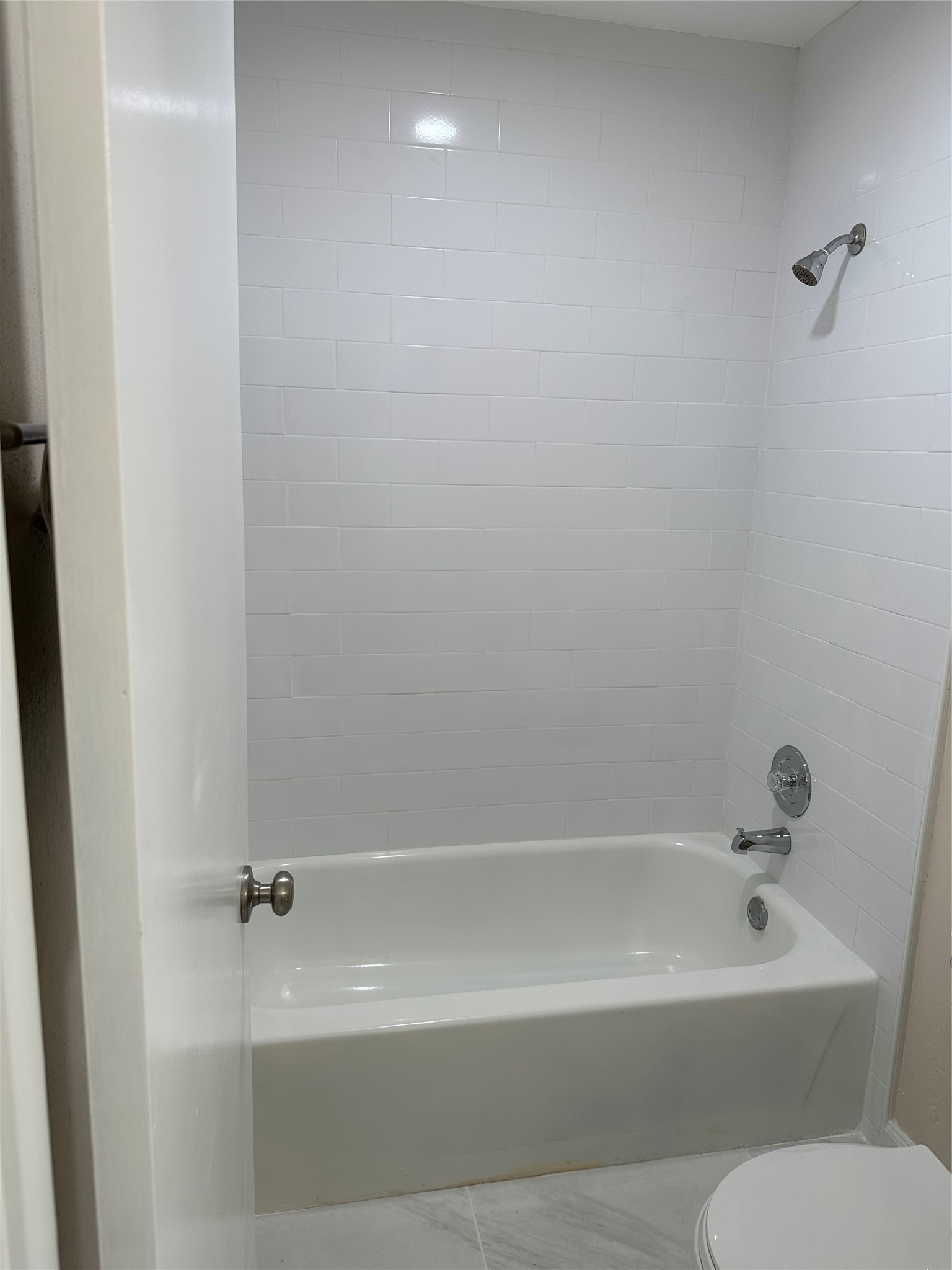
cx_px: 476
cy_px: 635
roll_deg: -2.0
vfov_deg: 71.6
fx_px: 880
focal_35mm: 24
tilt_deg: -11.4
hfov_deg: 56.8
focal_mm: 6.86
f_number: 1.78
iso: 100
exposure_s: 1/120
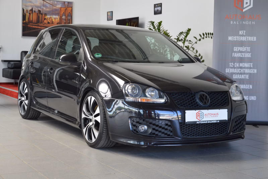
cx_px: 134
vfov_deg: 20.1
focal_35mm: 68
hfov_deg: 29.9
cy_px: 90
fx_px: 502
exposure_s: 1/100
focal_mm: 45
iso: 400
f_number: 5
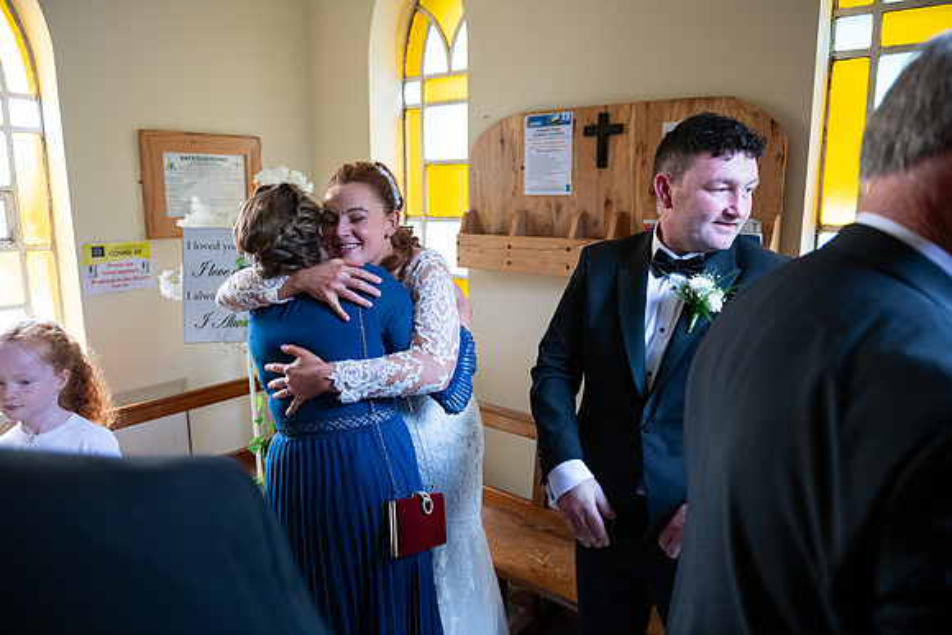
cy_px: 318
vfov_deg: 53.2
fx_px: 635
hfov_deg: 73.7
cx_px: 476
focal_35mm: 24
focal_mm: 24
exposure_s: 1/160
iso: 1250
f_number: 3.5
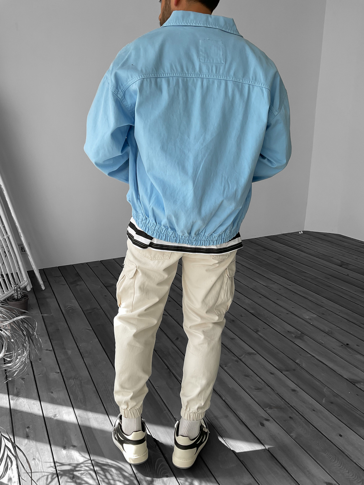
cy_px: 242
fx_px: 407
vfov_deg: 61.7
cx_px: 182
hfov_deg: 48.2
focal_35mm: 29
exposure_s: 1/350
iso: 16
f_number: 1.8
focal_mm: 3
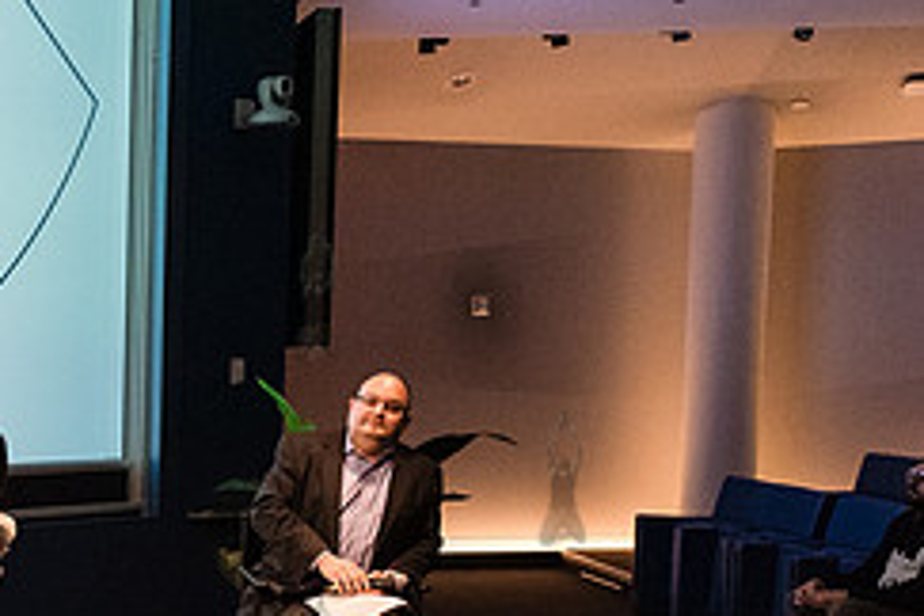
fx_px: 1591
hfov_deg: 28.4
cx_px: -175
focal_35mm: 62
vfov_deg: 21.7
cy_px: 477
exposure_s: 1/200
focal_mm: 24
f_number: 4
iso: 6400
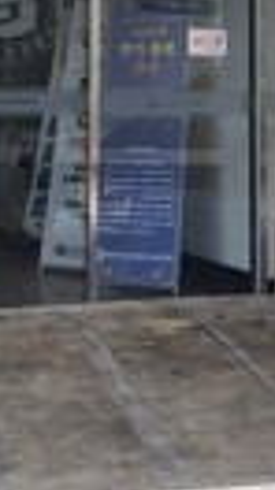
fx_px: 1482
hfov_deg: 10.6
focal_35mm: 114
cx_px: 97
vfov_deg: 17.9
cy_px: -97
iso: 80
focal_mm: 5.4
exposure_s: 1/1436
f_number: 1.8
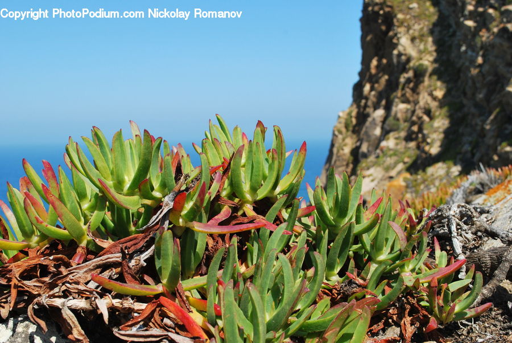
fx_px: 641
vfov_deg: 29.9
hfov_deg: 43.6
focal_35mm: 45
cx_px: 256
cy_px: 172
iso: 200
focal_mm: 30
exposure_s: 1/200
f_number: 11
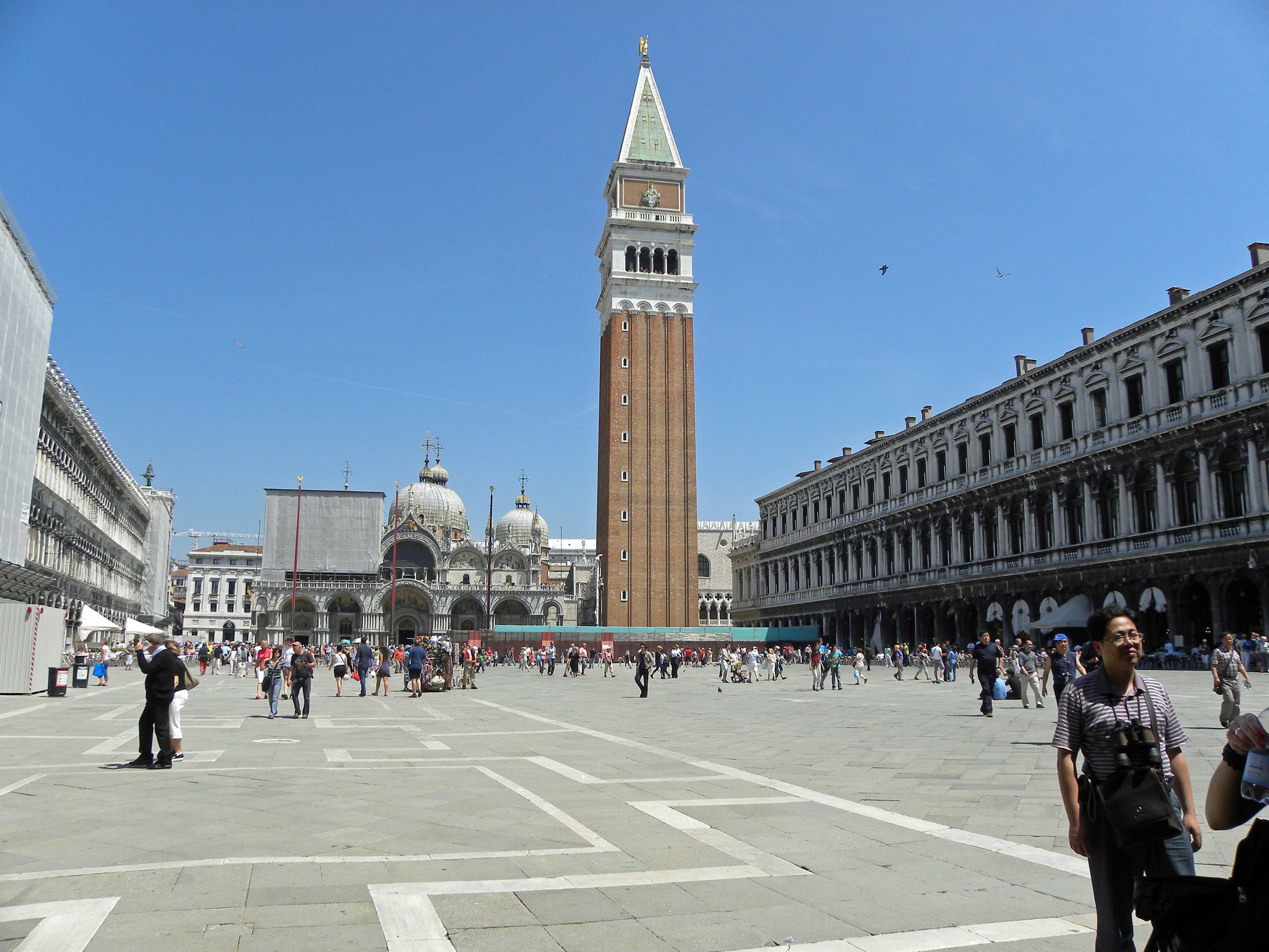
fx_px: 953
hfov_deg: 67.3
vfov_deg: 53.1
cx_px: 634
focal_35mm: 26
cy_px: 476
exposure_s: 1/500
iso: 64
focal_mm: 4.6
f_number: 5
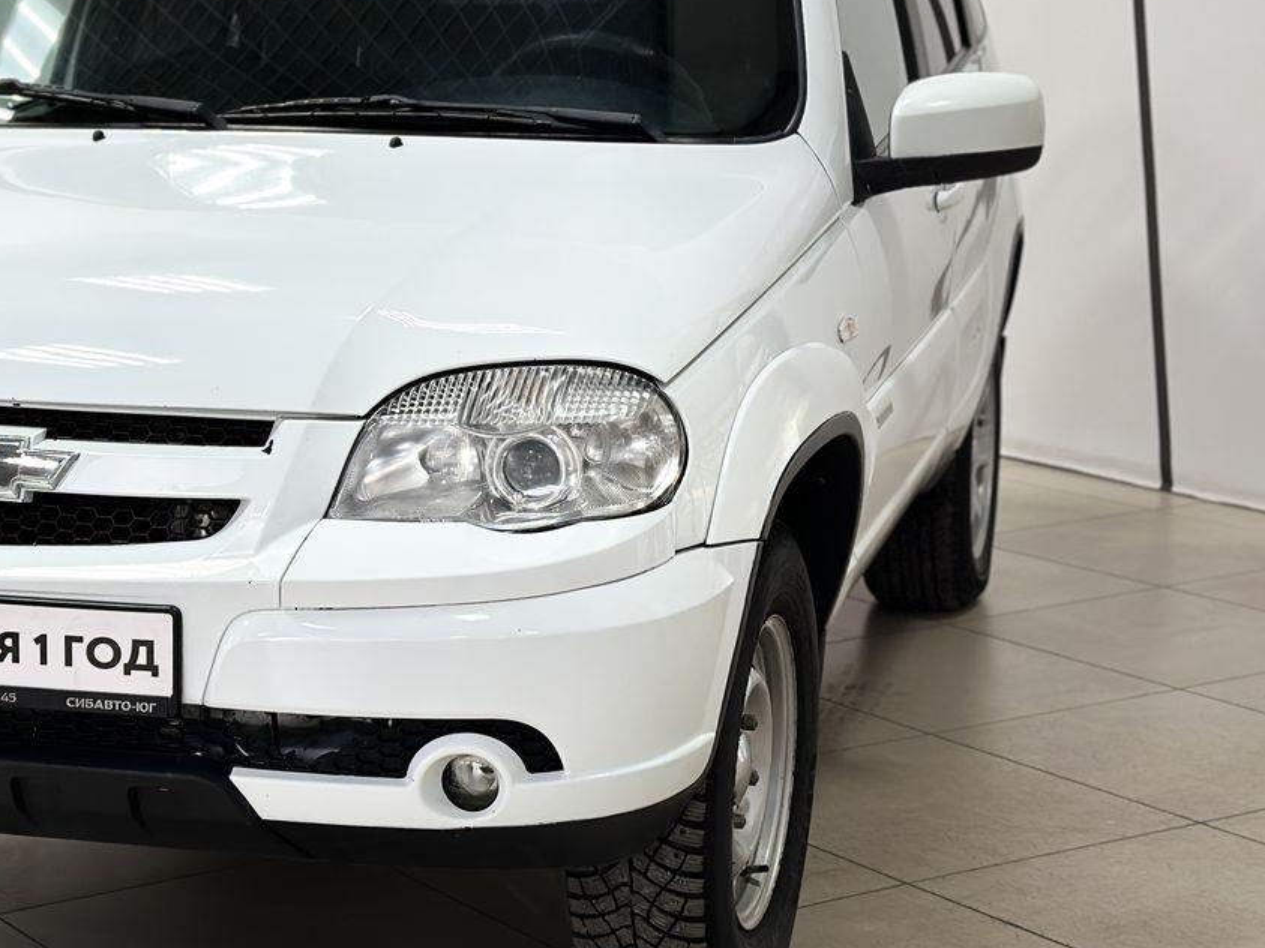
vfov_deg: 18.0
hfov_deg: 23.5
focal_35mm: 82
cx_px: 282
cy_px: 452
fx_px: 2996
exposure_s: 1/123
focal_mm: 6.86
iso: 64
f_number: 1.78
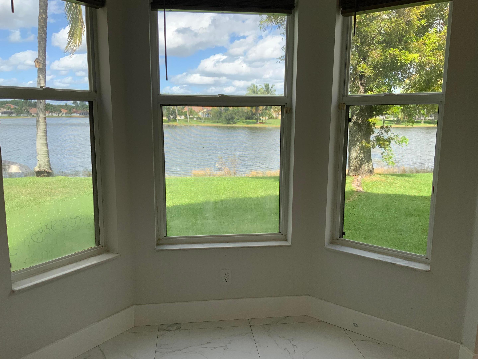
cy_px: 180
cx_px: 239
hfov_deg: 61.7
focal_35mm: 29
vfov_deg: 48.2
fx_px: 400
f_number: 1.8
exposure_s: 1/620
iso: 16
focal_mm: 3
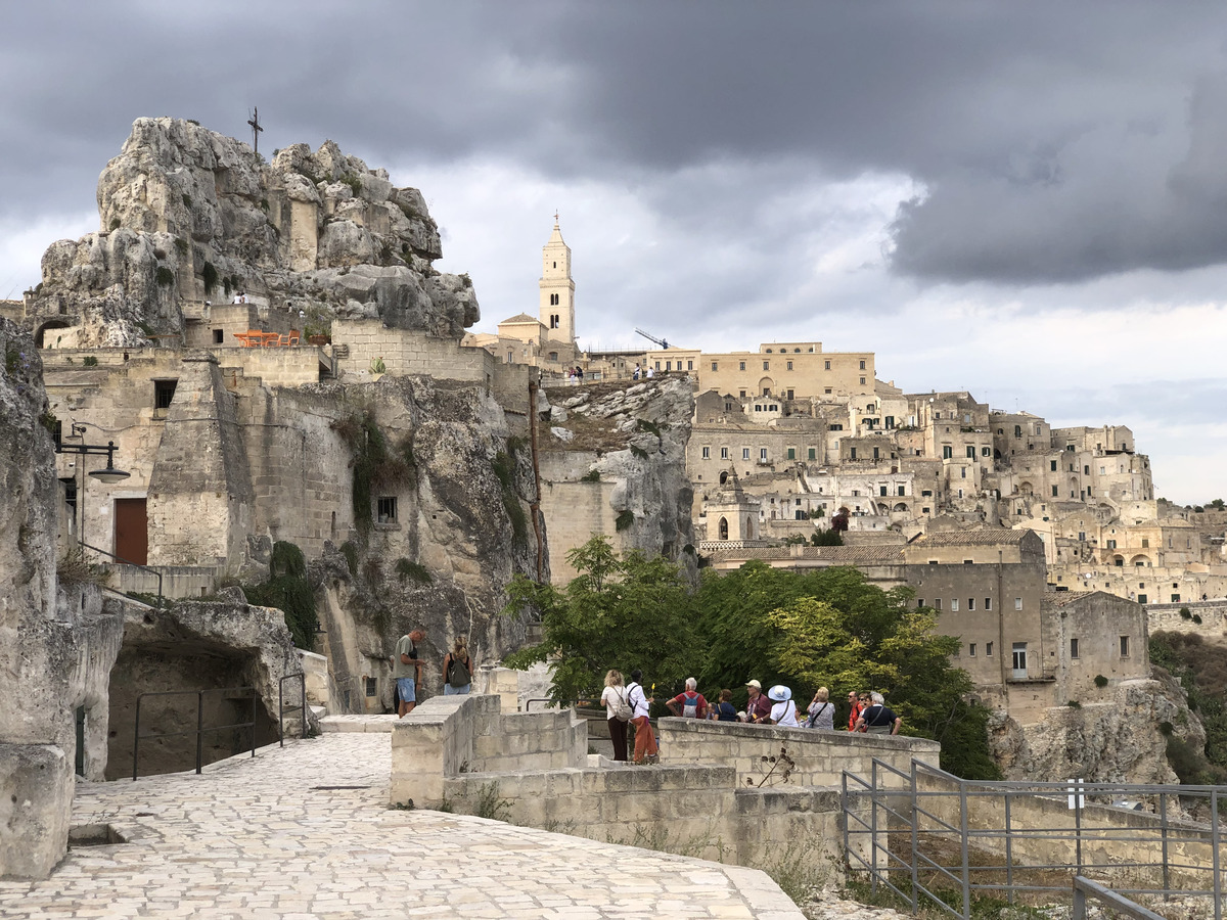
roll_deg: +1.6
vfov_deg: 28.0
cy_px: 460
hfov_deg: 36.8
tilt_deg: +3.8
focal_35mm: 52
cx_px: 614
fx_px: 1843
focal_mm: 6
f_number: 2.4
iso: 16
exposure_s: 1/344
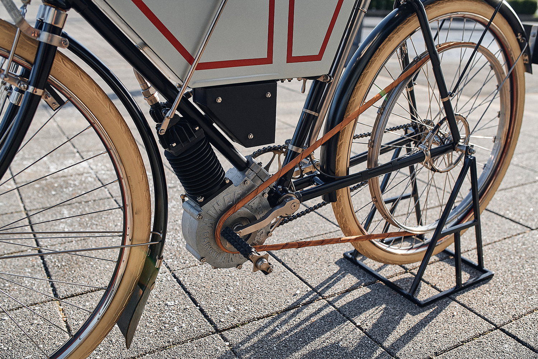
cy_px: 180
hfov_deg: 54.4
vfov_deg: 37.9
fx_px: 523
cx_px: 269
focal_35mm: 35
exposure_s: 1/320
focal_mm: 35
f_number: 4
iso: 100
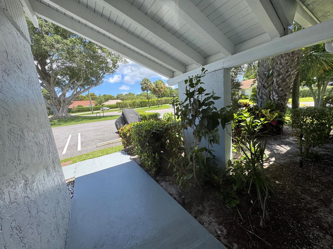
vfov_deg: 85.7
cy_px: 124
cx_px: 166
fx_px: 135
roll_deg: +6.8
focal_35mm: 14
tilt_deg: -8.3
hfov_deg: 102.1
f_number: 2.2
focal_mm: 2.22
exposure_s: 1/456
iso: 40
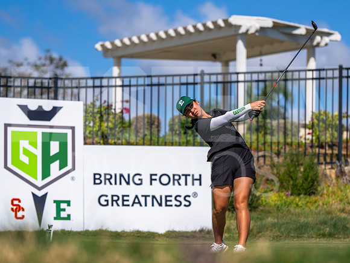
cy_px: 152
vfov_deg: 8.3
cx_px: 175
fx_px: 1800
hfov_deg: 11.1
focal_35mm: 178
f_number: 2.8
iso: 100
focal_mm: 136
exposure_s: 1/6400
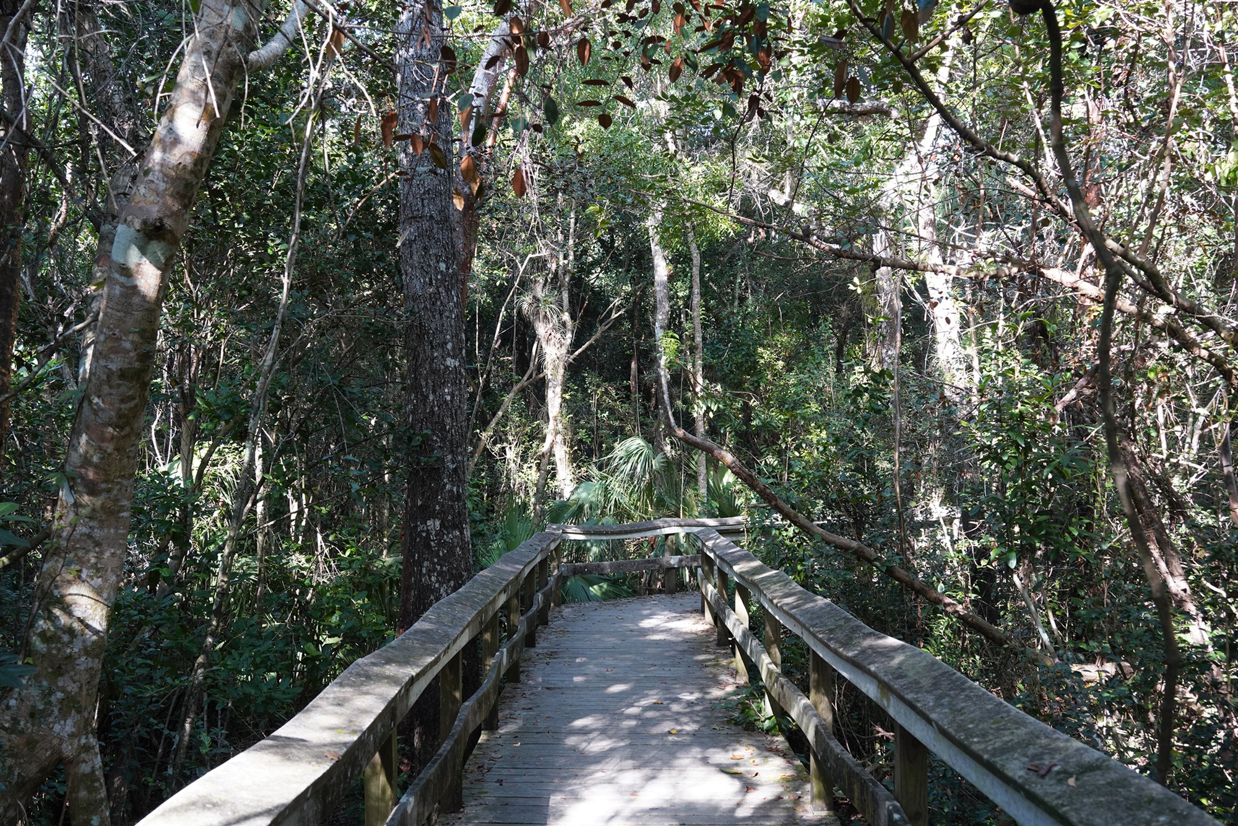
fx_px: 1238
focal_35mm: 36
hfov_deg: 53.1
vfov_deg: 36.9
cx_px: 619
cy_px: 413
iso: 800
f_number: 7.1
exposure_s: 1/100
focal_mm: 36
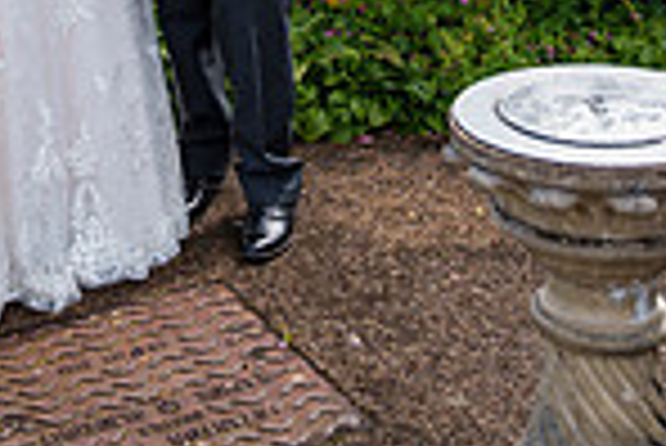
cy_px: -401
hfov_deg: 23.6
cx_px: 144
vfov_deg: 14.0
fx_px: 1574
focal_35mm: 85
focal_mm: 28
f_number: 3.5
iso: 200
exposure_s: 1/1250
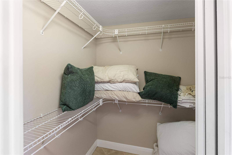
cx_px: 116
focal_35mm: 16
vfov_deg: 73.8
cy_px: 78
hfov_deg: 96.7
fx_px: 103
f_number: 6.7
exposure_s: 1/30
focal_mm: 16
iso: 2500
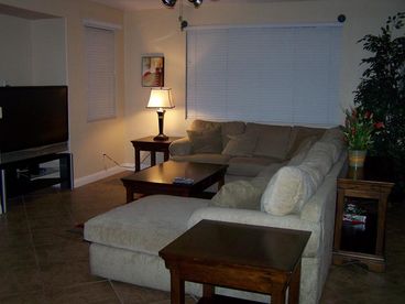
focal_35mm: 38
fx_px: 445
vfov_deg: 37.7
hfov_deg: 49.0
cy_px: 152
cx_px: 202
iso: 160
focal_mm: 6.3
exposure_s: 1/60
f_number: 2.8
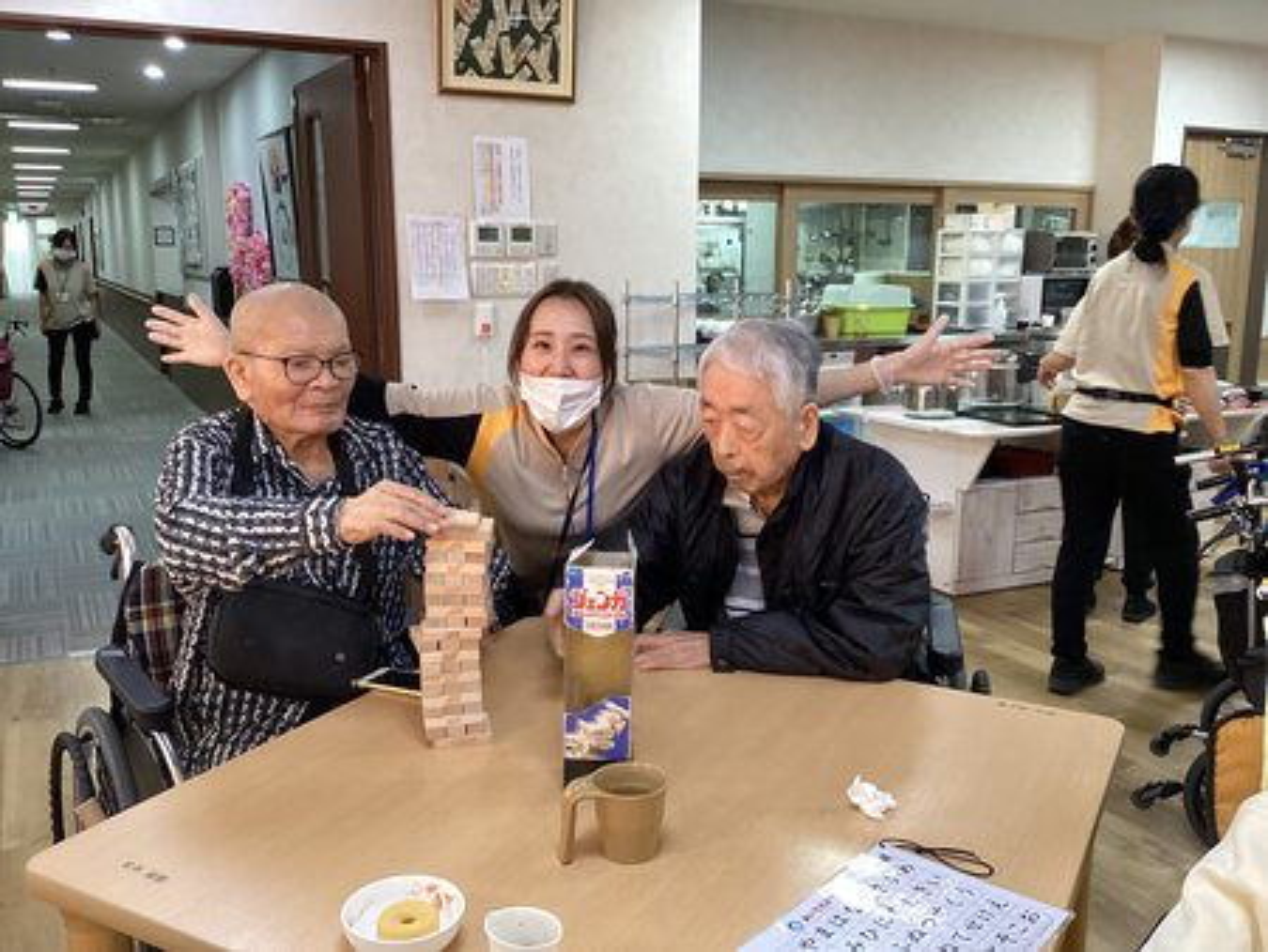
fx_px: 1136
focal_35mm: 31
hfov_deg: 58.3
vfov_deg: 45.5
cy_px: 476
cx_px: 634
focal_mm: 3.3
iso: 200
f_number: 2.4
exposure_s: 1/60
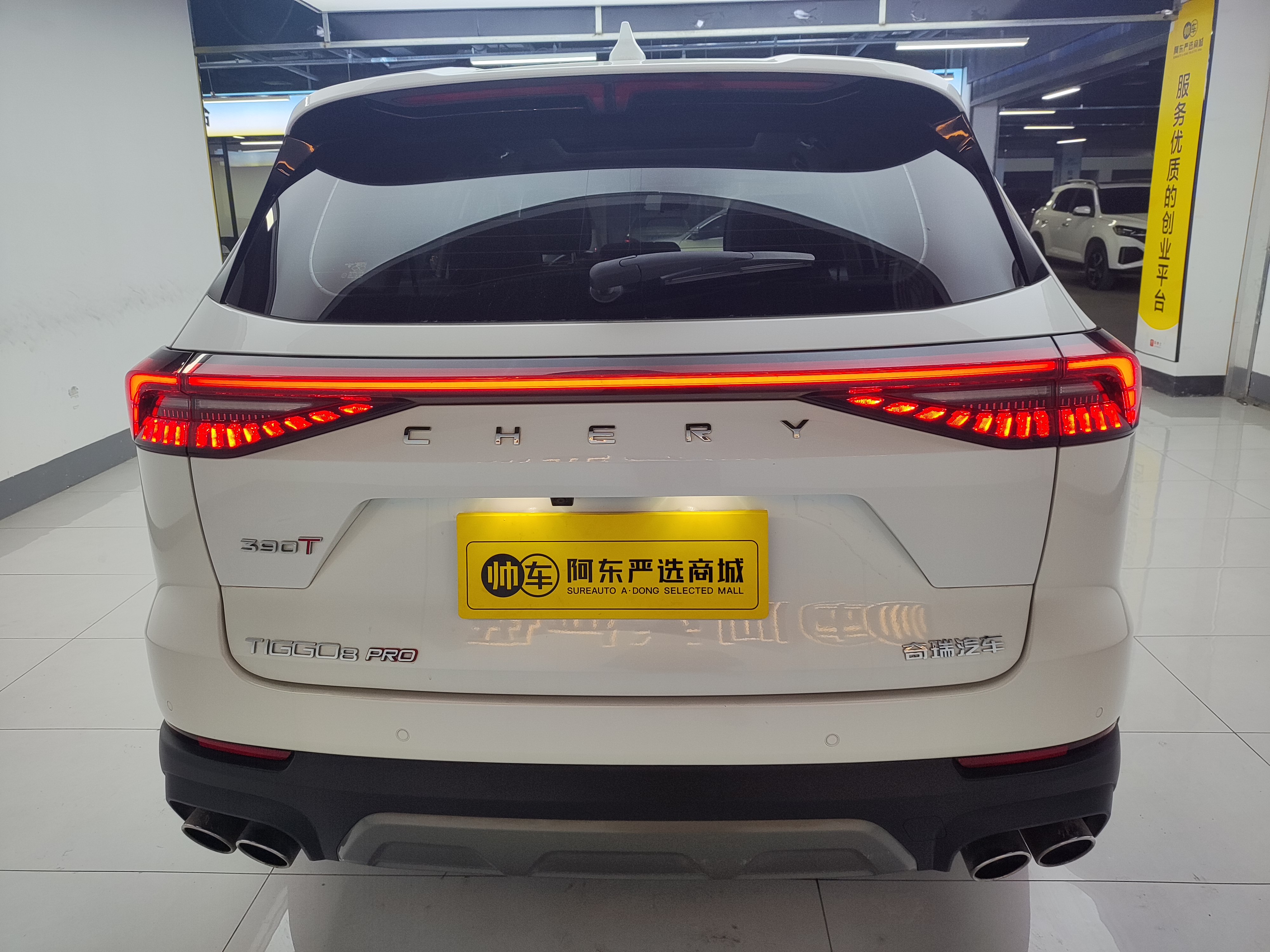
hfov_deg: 69.4
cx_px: 635
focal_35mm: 25
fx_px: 917
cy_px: 476
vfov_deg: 54.9
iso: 50
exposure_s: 1/101
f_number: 1.79
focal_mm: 4.71
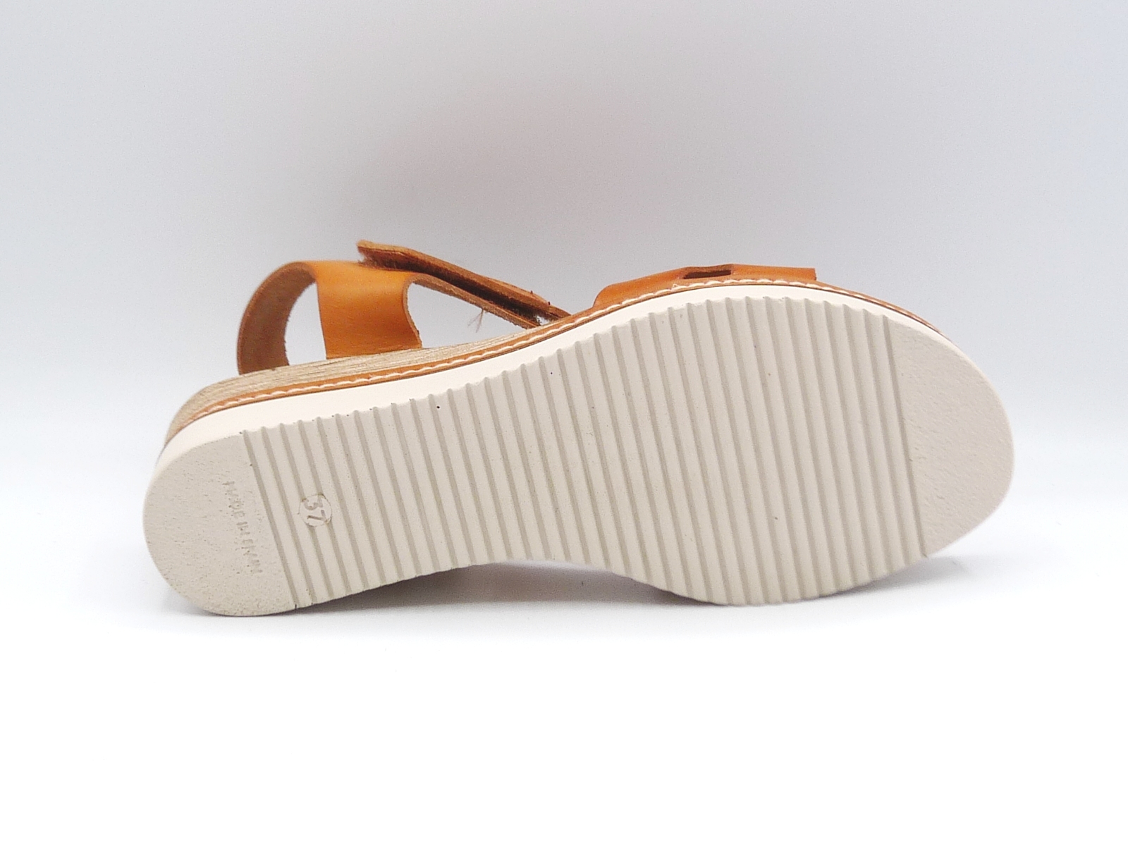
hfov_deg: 38.9
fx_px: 1597
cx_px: 564
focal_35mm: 49
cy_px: 423
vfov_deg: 29.7
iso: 100
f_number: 4
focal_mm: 4.8
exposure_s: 1/160
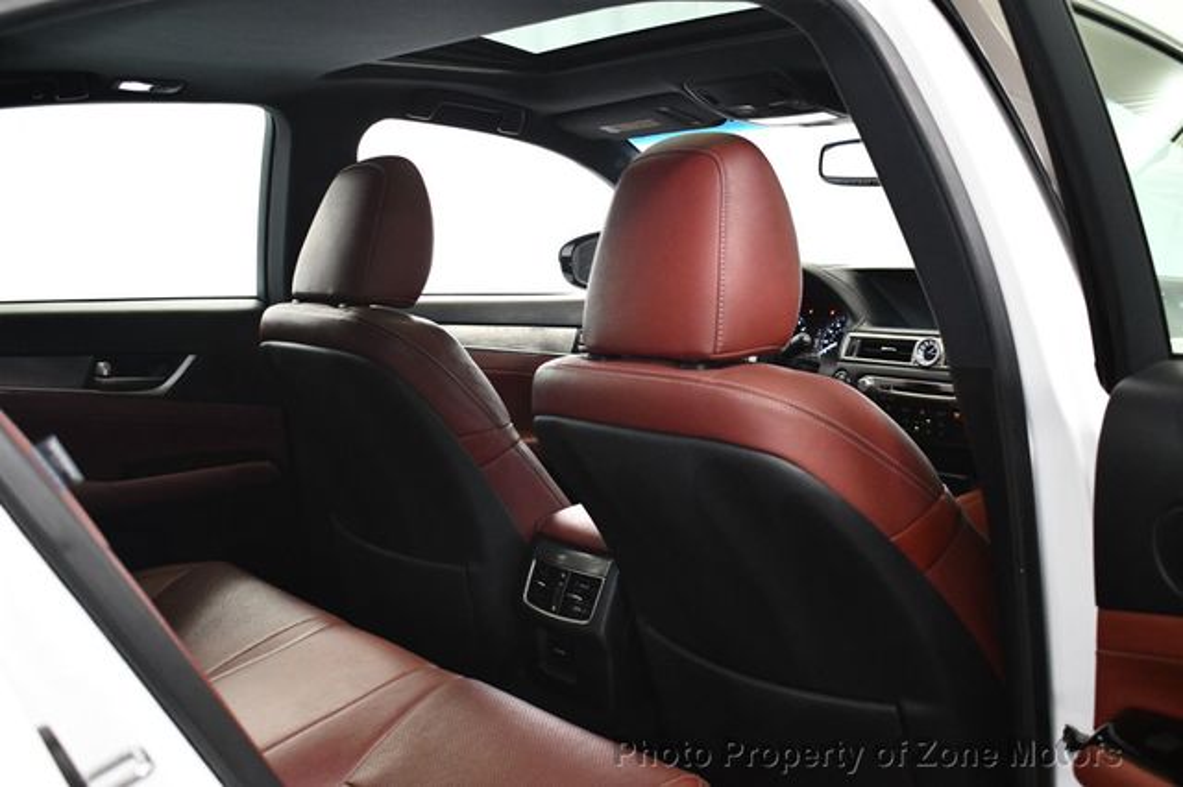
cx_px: 592
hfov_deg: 49.6
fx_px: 1281
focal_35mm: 39
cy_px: 394
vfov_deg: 34.2
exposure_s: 1/100
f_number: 4
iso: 3200
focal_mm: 26
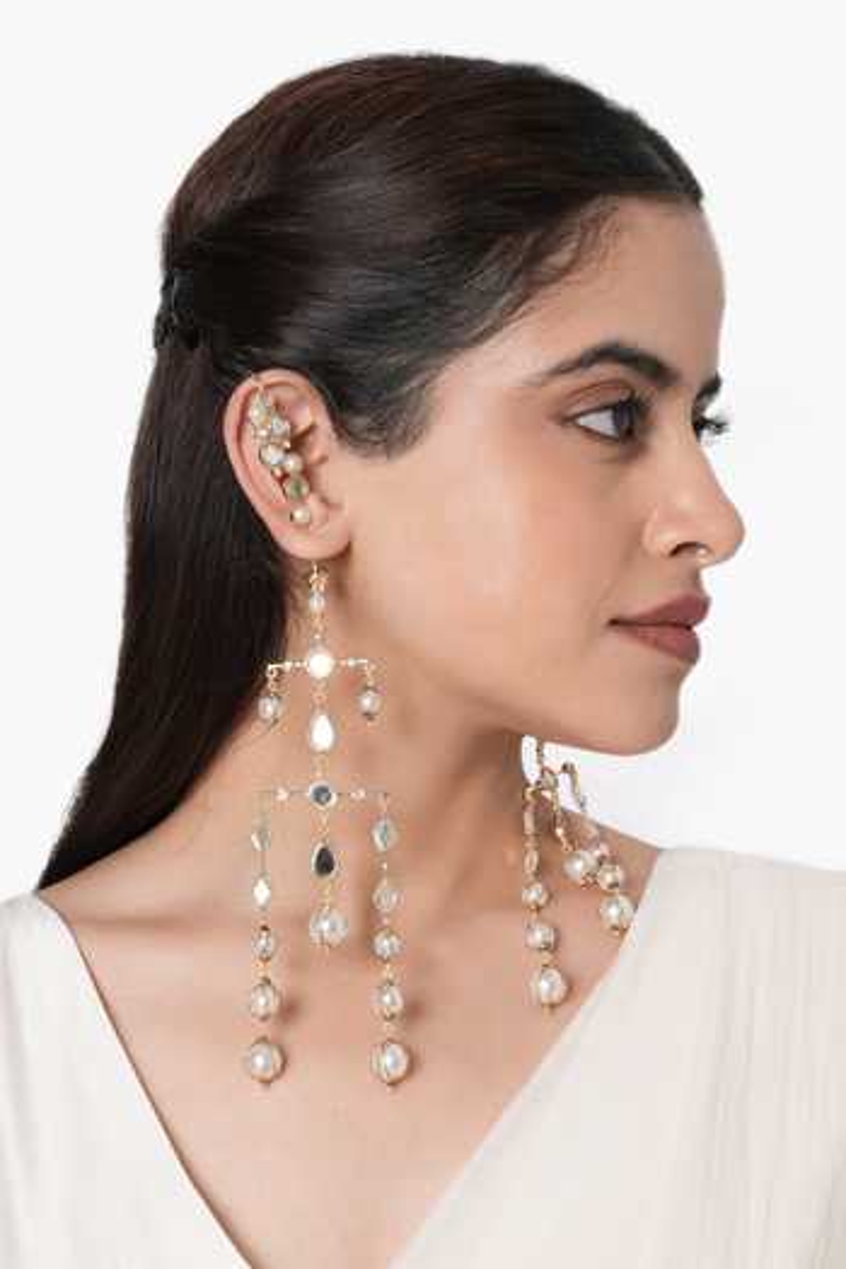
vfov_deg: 54.4
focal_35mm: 35
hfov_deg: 37.9
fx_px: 1234
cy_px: 634
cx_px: 423
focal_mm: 35
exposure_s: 1/125
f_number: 9.5
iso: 125
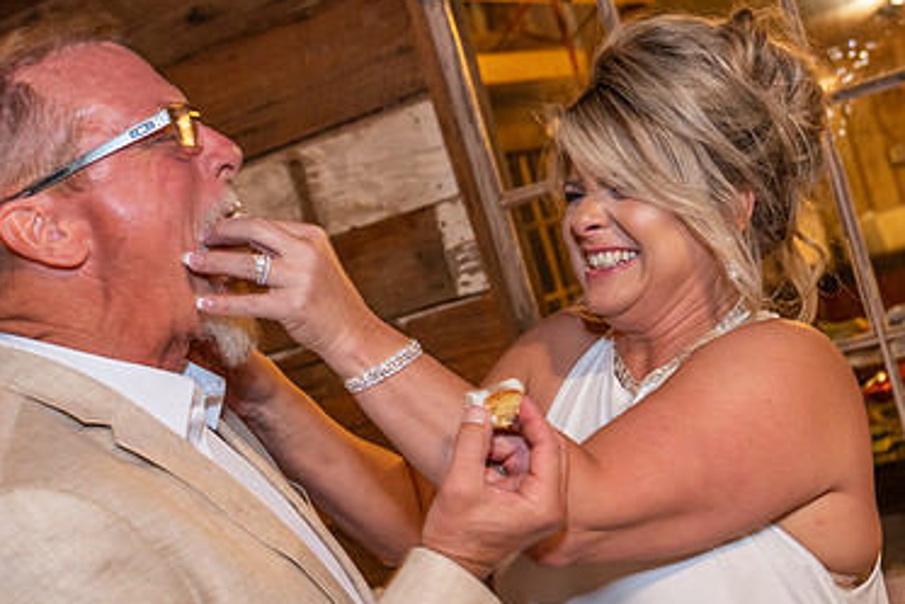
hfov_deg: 32.8
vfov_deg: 22.3
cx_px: 495
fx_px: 1534
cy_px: 331
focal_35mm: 61
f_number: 4.5
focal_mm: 33
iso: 1600
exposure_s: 1/60
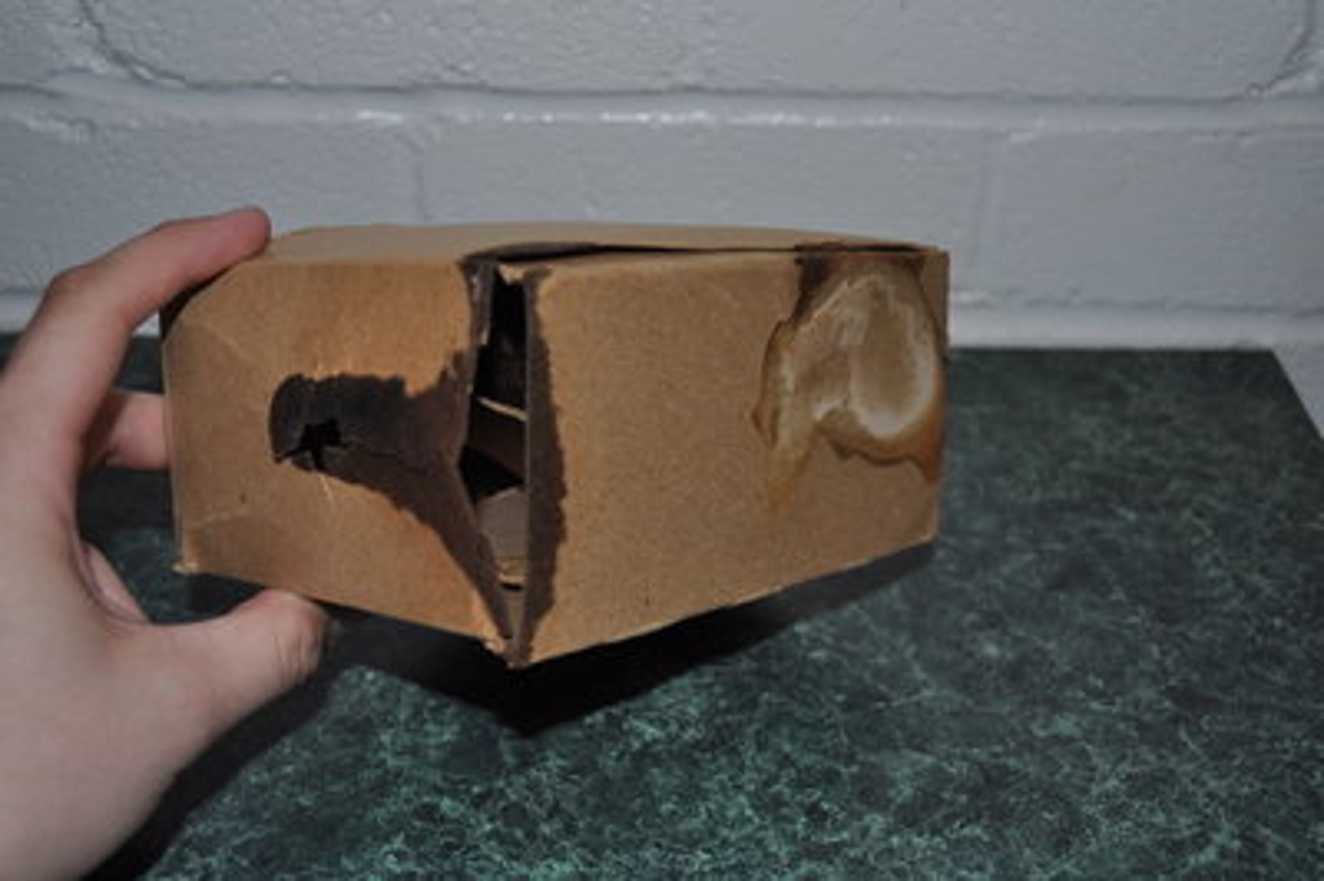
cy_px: 440
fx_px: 1543
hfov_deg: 46.4
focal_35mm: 42
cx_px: 662
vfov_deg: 31.8
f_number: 4.5
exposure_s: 1/60
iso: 320
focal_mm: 28
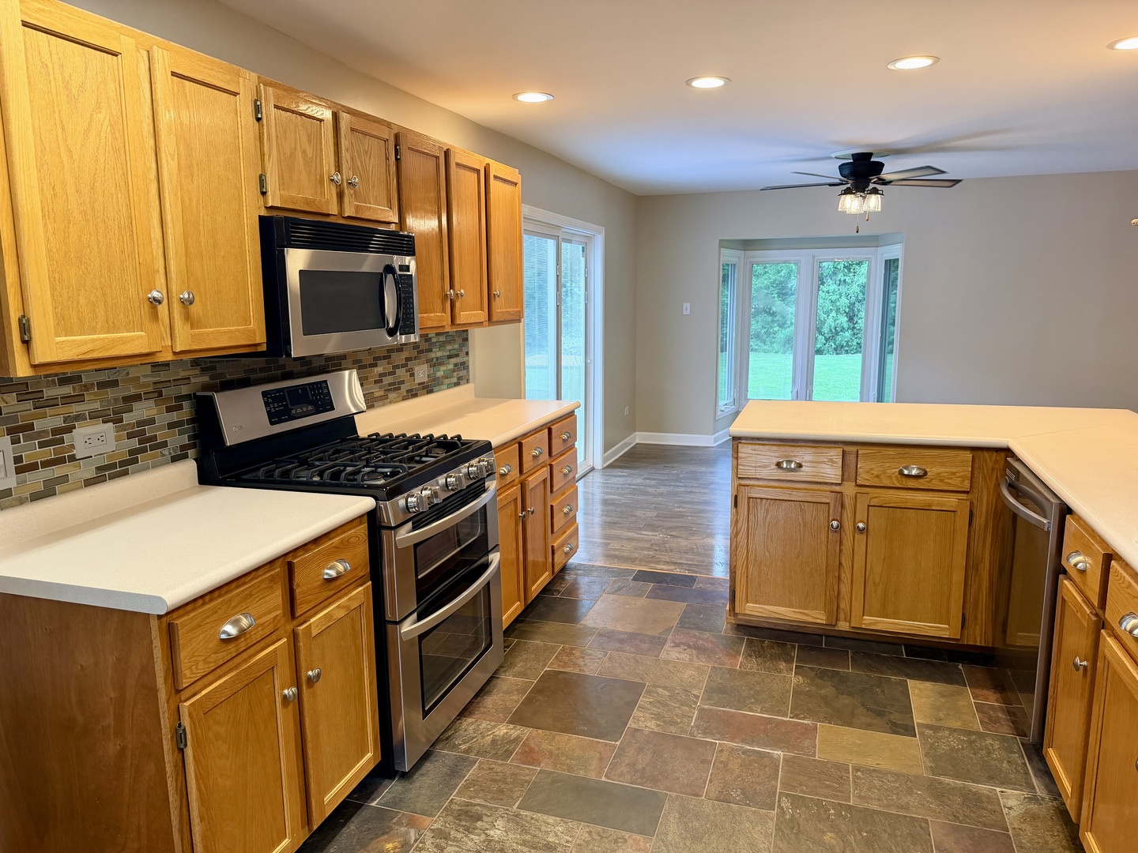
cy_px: 426
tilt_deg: -9.4
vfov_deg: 56.8
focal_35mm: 24
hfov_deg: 71.6
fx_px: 789
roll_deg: +1.8
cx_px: 569
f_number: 1.78
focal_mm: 6.76
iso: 160
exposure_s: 1/120
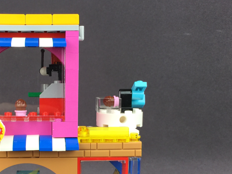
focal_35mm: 51
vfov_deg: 28.2
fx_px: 342
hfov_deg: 36.5
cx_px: 54
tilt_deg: -8.1
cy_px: 127
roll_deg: +0.3
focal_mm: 4.15
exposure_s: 1/40
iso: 32
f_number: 2.2
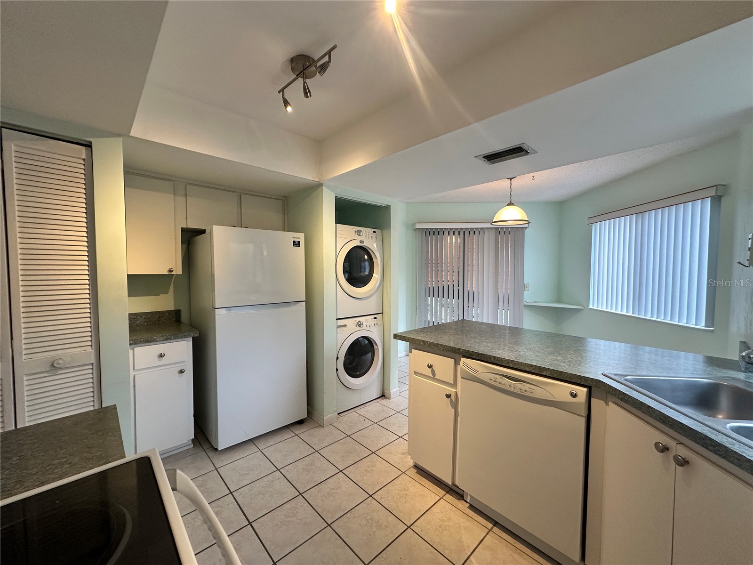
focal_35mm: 14
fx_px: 305
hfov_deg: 102.1
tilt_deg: -2.1
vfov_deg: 85.7
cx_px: 376
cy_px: 282
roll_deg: -0.7
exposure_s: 1/120
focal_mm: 2.22
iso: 200
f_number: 2.2
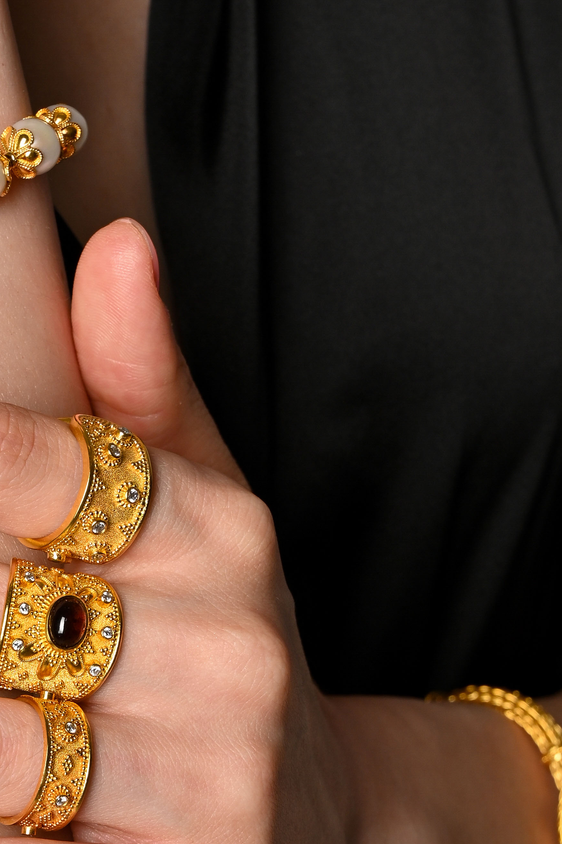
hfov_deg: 8.5
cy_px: 629
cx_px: 36
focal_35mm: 161
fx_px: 3775
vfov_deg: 12.7
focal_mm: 70
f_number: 11
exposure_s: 1/160
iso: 160
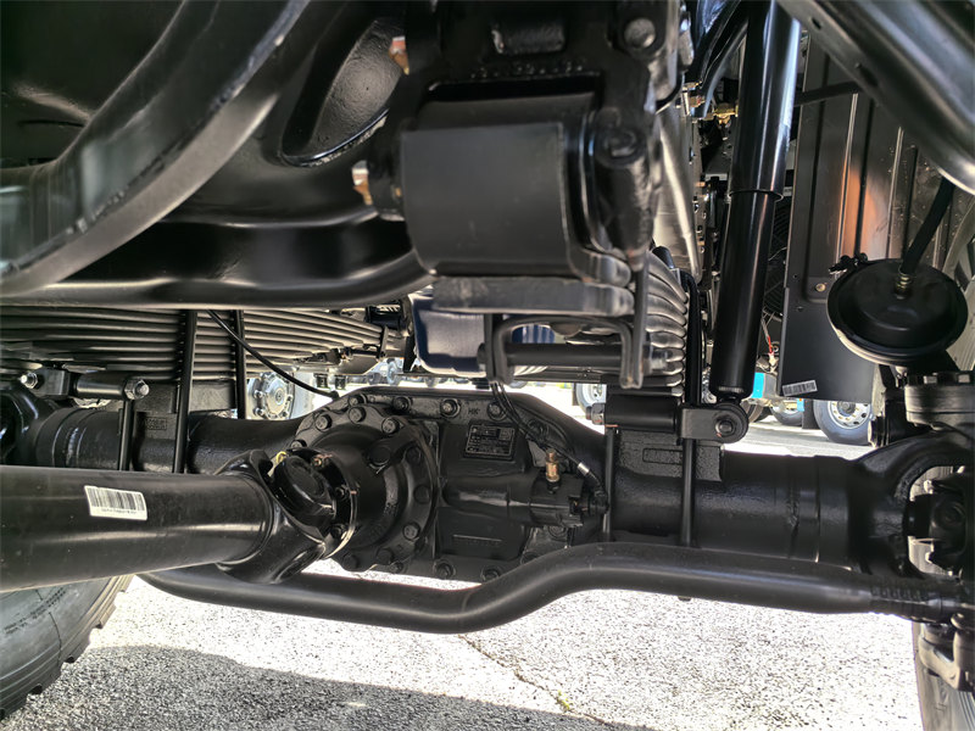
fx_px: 817
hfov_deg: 61.7
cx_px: 488
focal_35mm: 29
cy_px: 366
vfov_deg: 48.2
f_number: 2
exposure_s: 1/368
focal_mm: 5.75
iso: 50
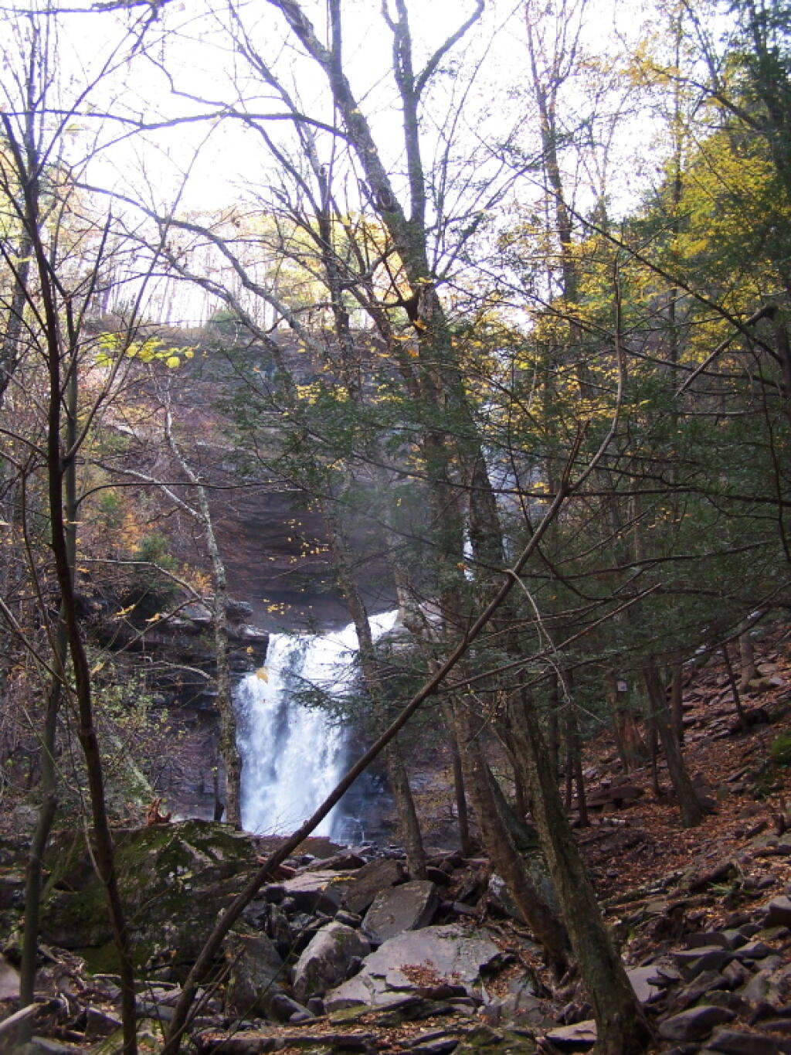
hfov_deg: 37.7
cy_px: 528
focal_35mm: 38
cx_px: 396
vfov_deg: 49.0
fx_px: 1158
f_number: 2.8
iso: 80
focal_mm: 6.3
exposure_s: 1/100
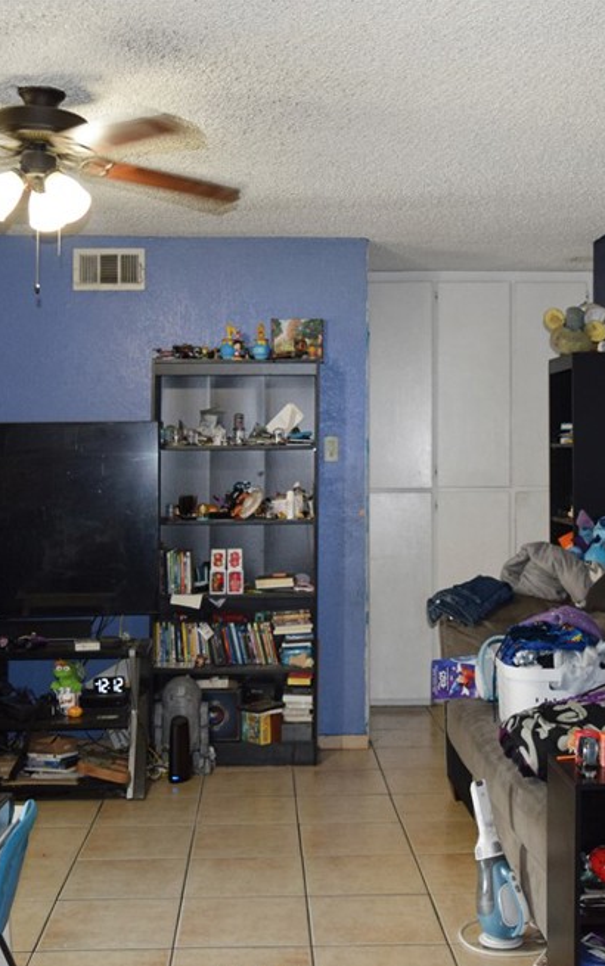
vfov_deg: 46.2
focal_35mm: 43
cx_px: 350
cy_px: 501
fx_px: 1133
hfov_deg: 29.8
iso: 1250
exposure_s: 1/60
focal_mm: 18
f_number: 3.5
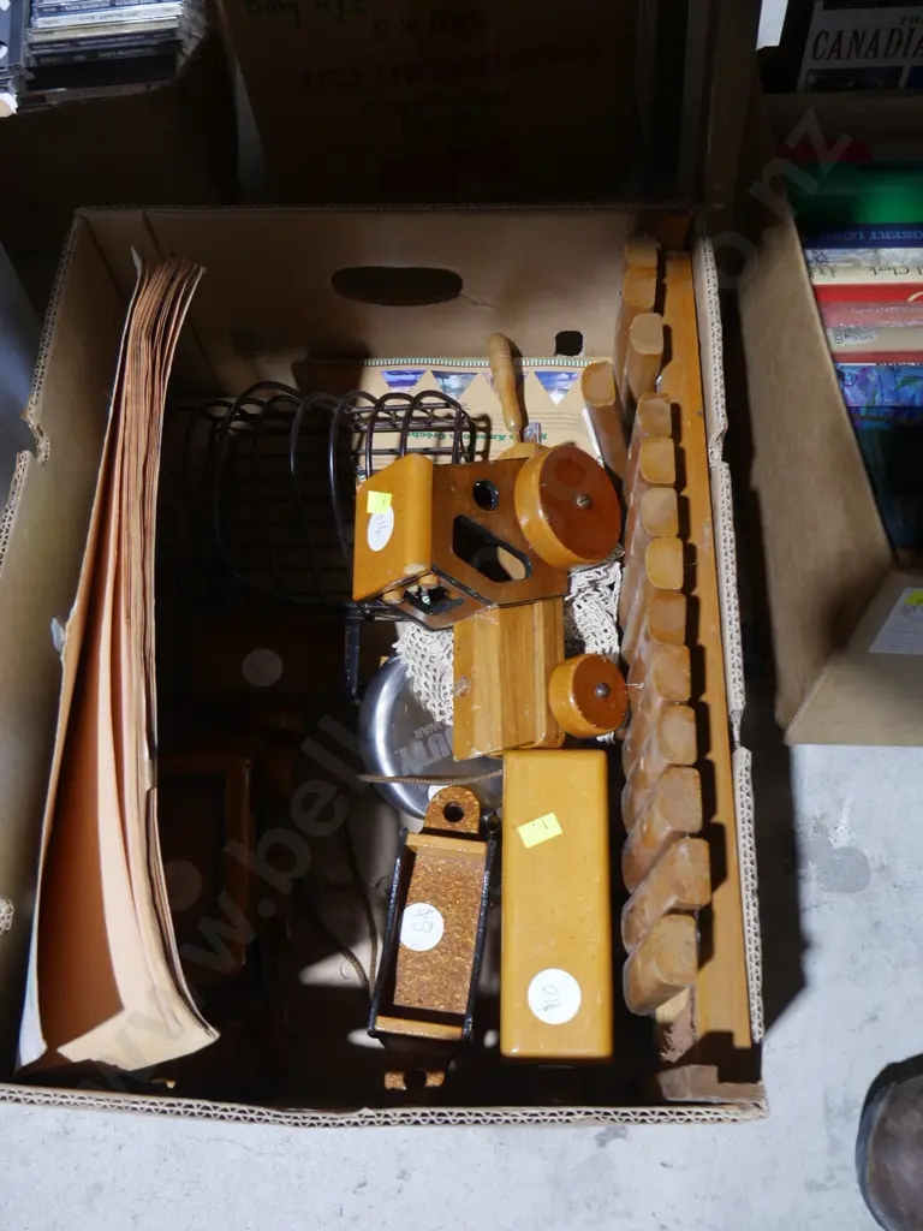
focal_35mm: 30
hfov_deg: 46.8
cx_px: 462
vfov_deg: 60.0
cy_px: 616
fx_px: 1067
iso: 640
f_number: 3.6
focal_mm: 15
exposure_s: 1/60
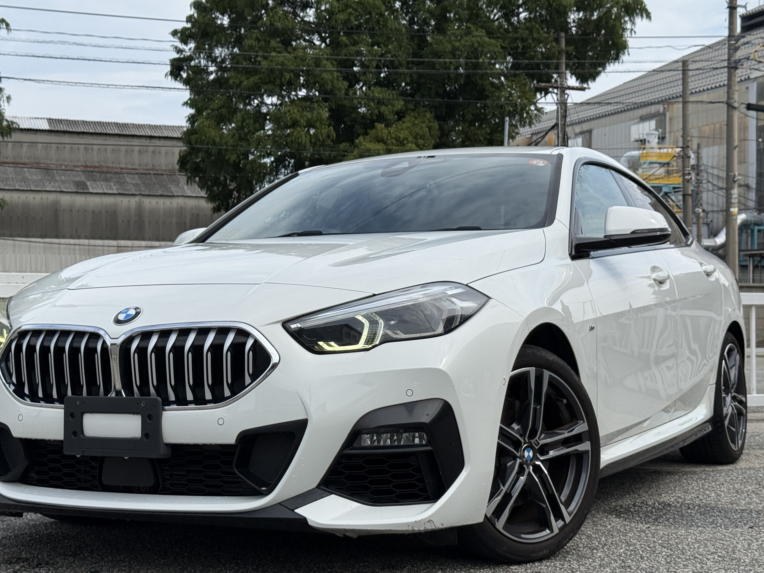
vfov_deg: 24.8
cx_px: 351
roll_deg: +0.1
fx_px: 1302
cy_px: 269
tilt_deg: +1.4
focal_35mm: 59
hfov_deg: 32.7
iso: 80
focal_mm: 6.76
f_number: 1.78
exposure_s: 1/5587
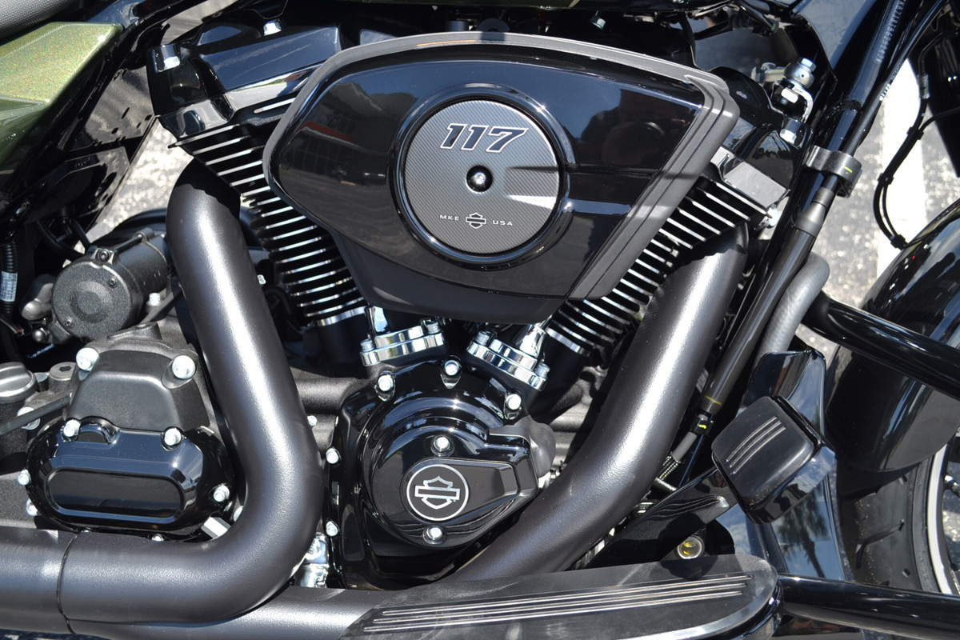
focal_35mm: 36
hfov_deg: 53.1
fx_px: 960
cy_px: 320
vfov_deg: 36.9
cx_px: 480
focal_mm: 24
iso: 100
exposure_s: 1/160
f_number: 6.3
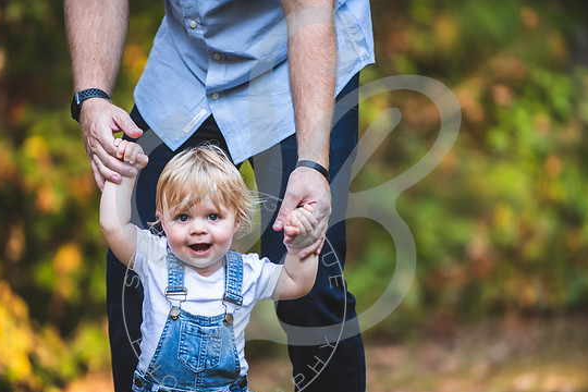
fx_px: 3511
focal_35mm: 215
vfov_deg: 6.4
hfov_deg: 9.6
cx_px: 289
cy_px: 210
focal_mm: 200
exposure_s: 1/320
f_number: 2.8
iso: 400
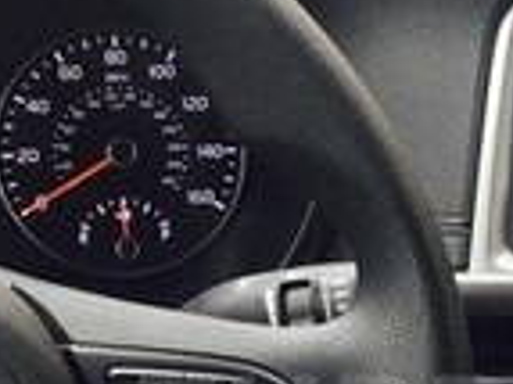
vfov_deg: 10.9
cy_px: 429
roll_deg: -2.7
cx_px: 506
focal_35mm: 134
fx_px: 1984
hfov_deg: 14.5
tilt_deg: -21.9
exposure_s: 1/50
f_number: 2.2
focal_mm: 4.15
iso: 32
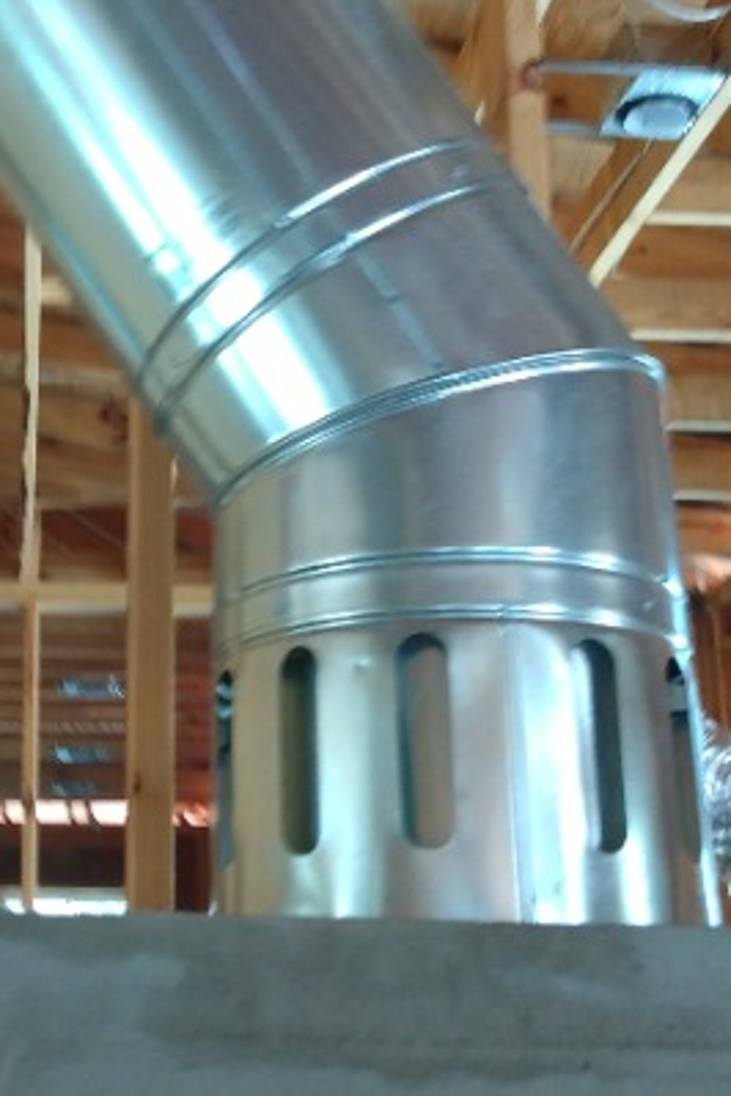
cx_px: 118
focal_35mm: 48
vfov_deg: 41.1
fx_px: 1462
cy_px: 483
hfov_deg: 27.4
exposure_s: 1/30
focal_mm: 3.54
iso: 275
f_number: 2
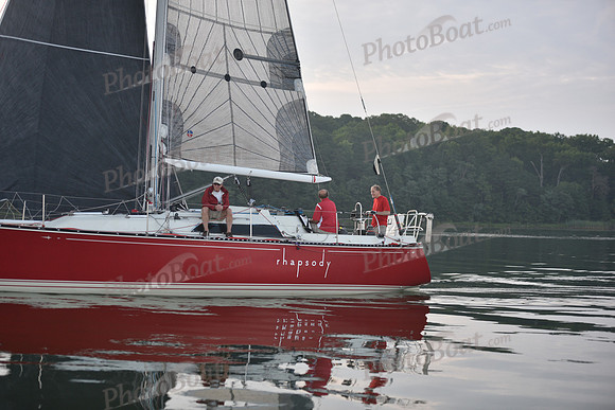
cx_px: 308
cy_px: 205
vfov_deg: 19.5
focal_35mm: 70
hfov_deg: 28.8
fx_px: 1196
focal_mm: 70
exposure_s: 1/500
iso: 320
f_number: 2.8
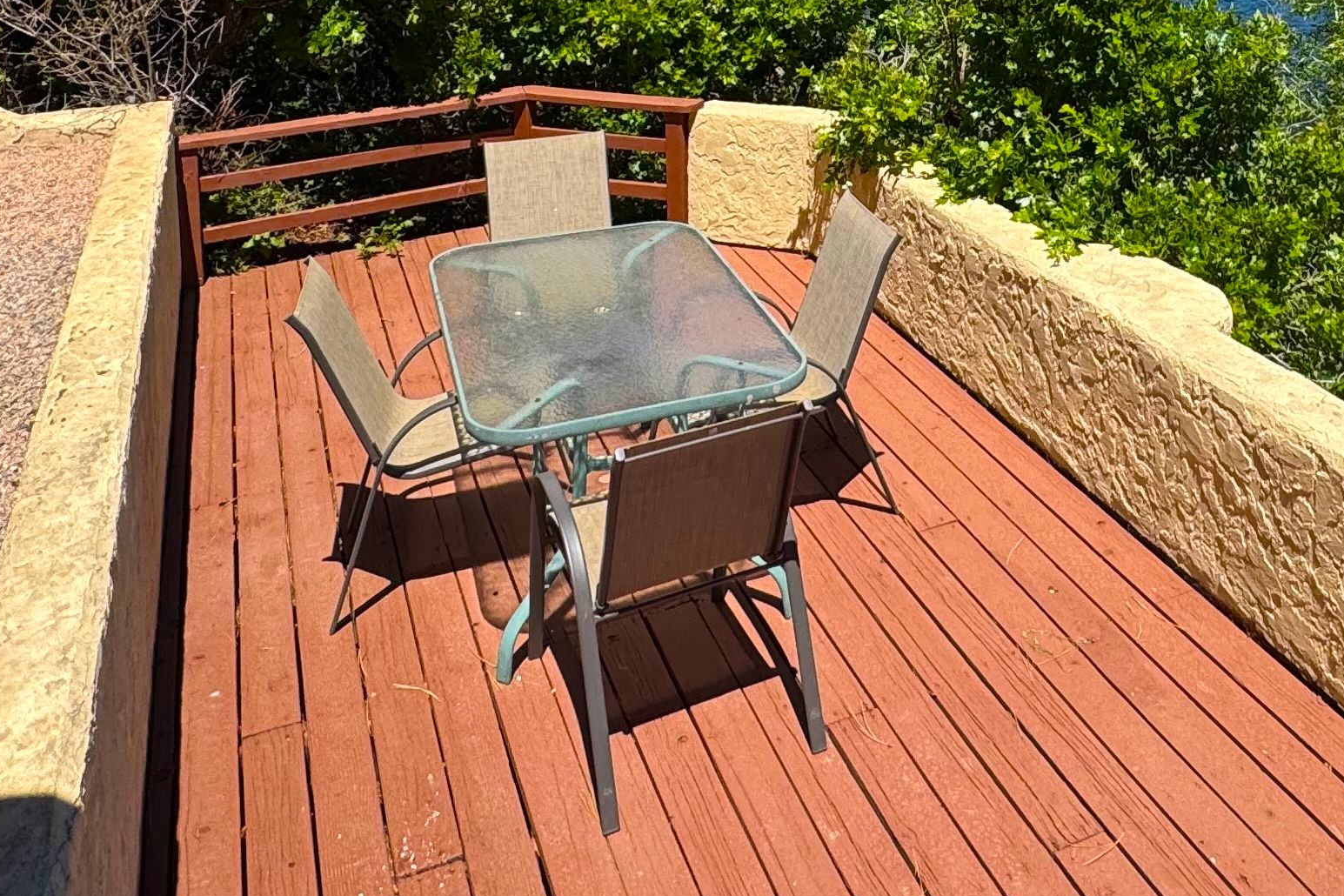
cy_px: -150
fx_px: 1419
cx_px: 898
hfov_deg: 49.8
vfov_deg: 30.4
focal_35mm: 38
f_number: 2.2
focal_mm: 2.22
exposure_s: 1/1506
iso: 50
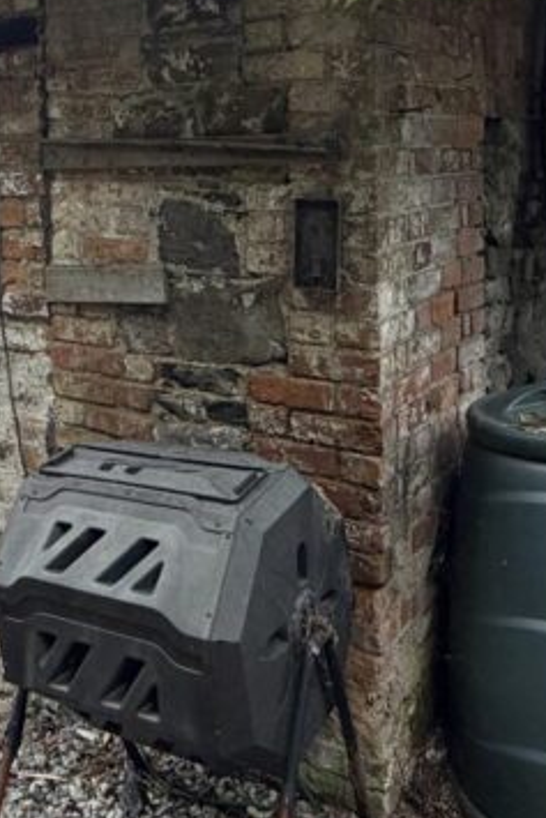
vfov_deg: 44.5
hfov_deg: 31.4
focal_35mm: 42
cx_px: 138
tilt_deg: -1.3
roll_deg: +1.3
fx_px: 954
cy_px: 184
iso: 40
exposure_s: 1/590
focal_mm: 2.22
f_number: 2.2
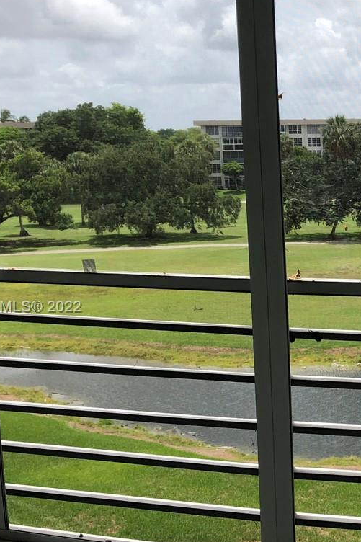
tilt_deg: -9.1
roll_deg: +0.1
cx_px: 427
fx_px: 933
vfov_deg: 32.3
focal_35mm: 62
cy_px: 308
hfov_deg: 20.5
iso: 20
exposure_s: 1/445
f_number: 1.8
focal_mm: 3.99
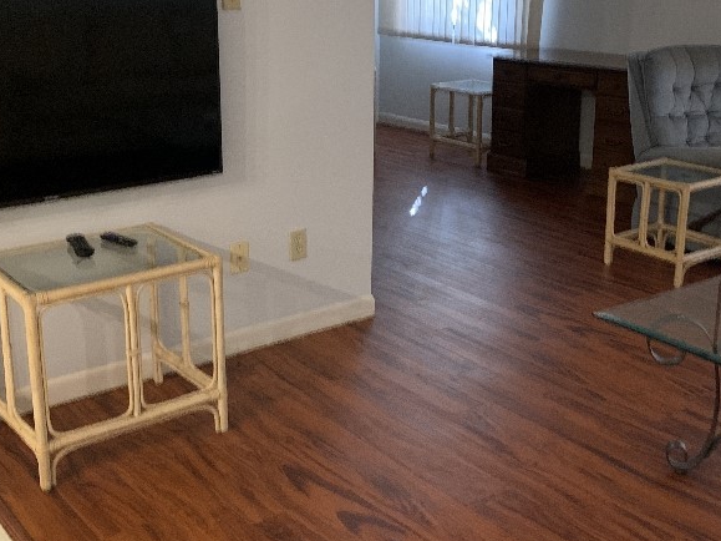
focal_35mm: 46
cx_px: 370
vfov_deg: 31.3
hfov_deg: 41.2
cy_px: 197
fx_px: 958
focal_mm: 4.25
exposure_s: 1/30
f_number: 1.8
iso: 400
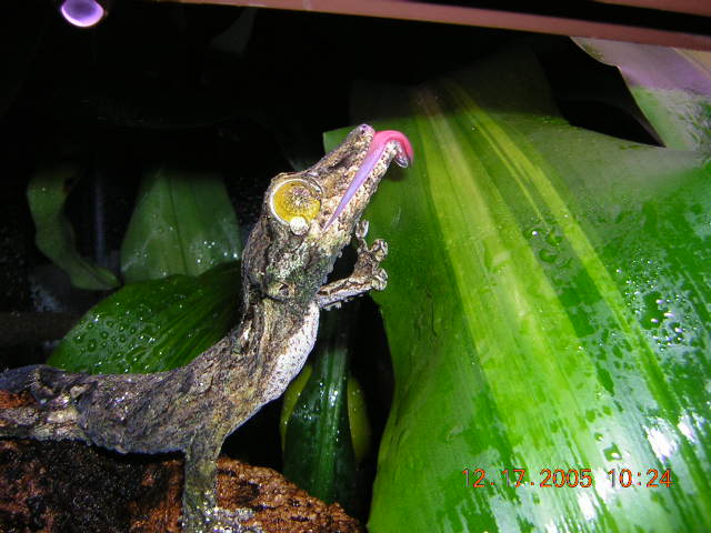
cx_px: 356
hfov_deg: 51.4
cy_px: 266
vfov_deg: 39.7
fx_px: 739
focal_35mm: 36
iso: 50
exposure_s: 1/60.1
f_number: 5.2
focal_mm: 4.7
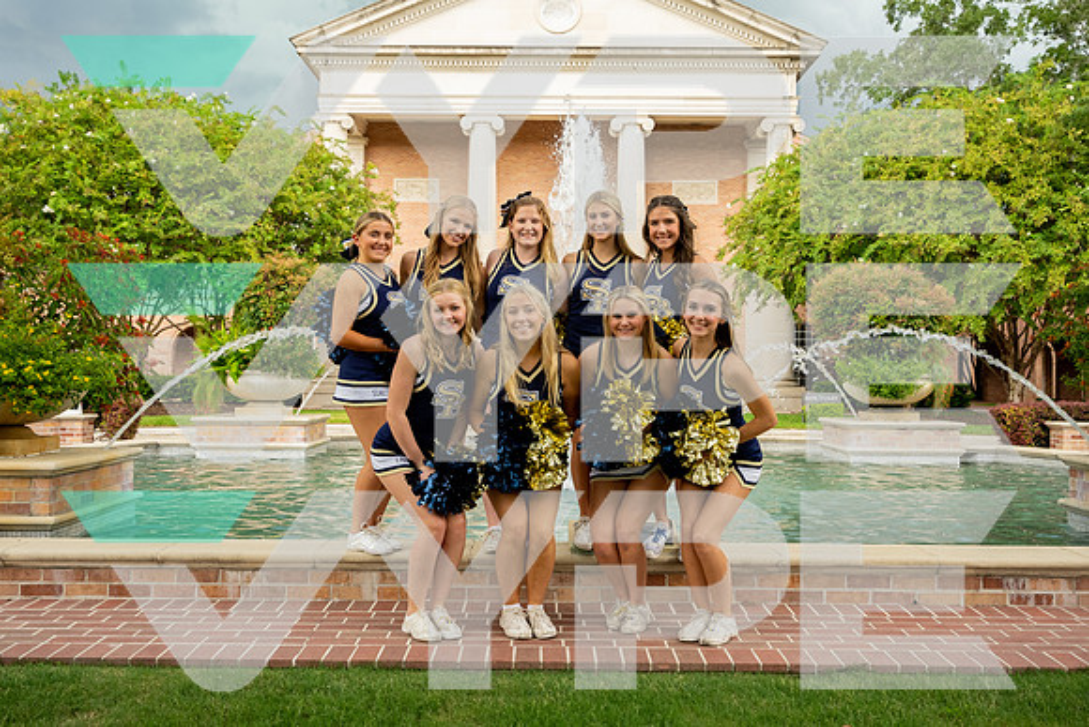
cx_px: 540
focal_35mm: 35
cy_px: 364
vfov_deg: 37.4
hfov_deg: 53.8
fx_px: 1073
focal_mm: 35
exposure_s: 1/160
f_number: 5
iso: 400
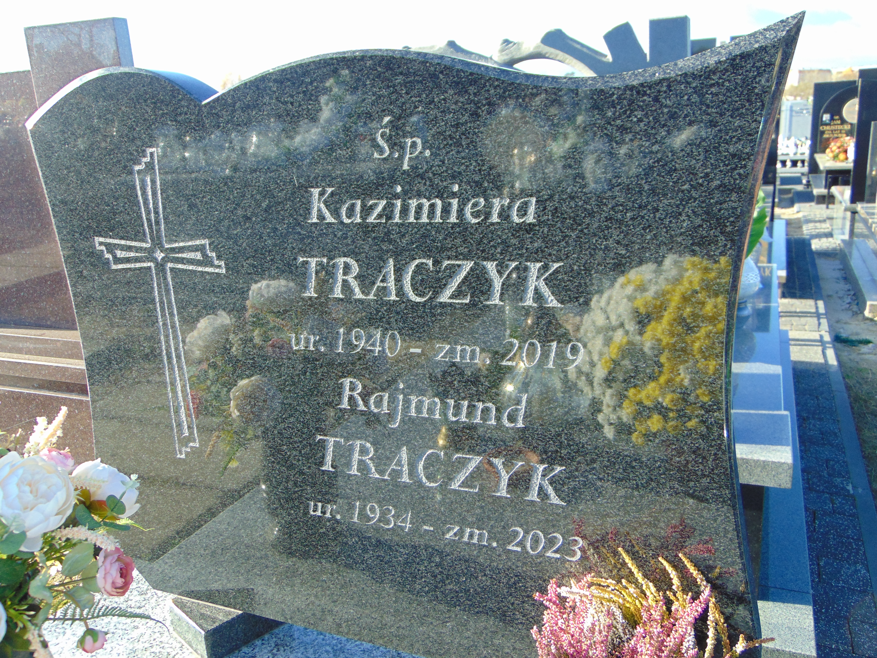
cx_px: 438
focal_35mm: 30
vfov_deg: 46.8
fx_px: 760
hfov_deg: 60.0
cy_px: 329
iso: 80
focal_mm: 5.4
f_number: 3.1
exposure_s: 1/200
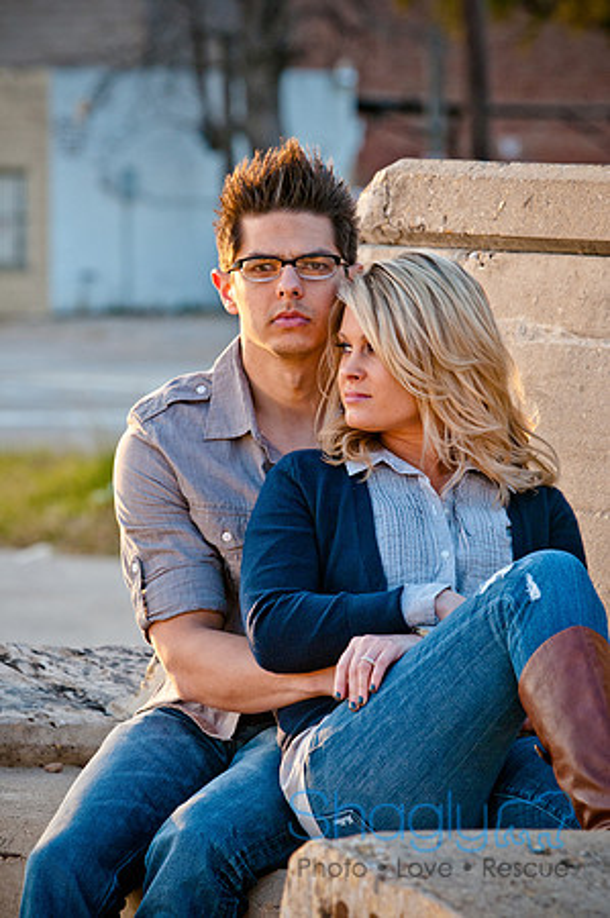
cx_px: 305
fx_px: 6305
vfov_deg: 8.3
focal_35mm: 248
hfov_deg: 5.5
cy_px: 459
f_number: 7.1
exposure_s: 1/250
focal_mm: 165
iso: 400
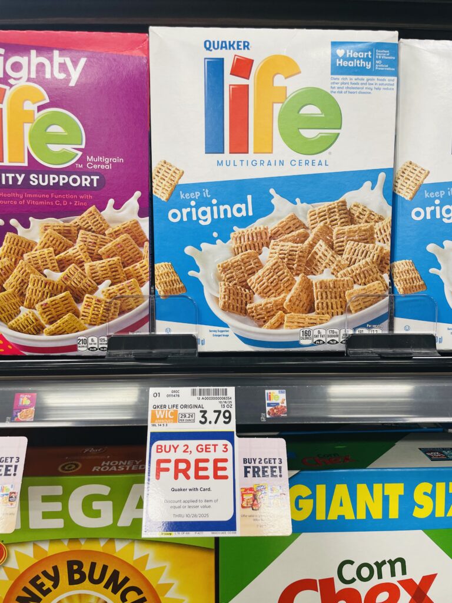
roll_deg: +1.2
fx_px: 453
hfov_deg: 53.1
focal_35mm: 26
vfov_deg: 67.3
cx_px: 226
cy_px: 302
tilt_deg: -7.0
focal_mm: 4.2
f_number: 1.6
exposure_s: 1/120
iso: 100
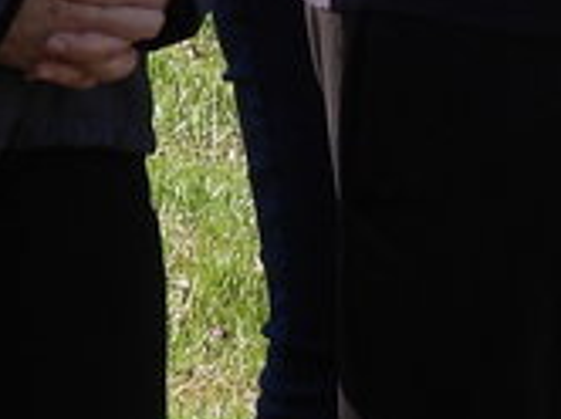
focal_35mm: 832
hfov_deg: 2.4
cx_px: 885
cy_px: -118
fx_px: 13464
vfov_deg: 1.8
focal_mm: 20.7
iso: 100
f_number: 4
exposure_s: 1/400
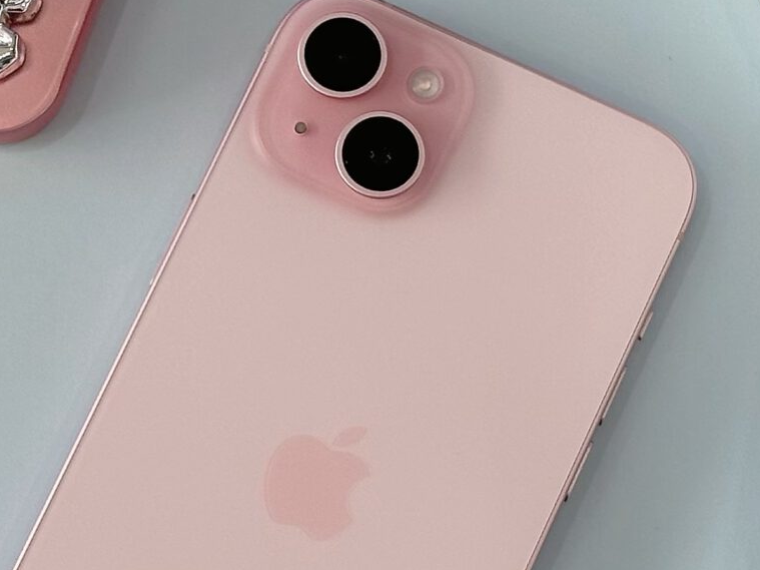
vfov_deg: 9.2
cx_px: 605
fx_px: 3556
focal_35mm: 162
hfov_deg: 12.2
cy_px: 364
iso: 64
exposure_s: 1/185
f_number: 1.78
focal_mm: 6.86
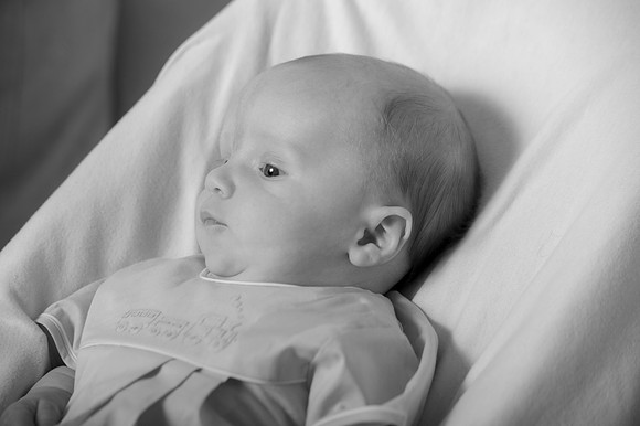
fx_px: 2843
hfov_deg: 12.8
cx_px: 320
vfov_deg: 8.6
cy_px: 213
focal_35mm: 160
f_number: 5.6
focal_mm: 160
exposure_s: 1/200
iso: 250
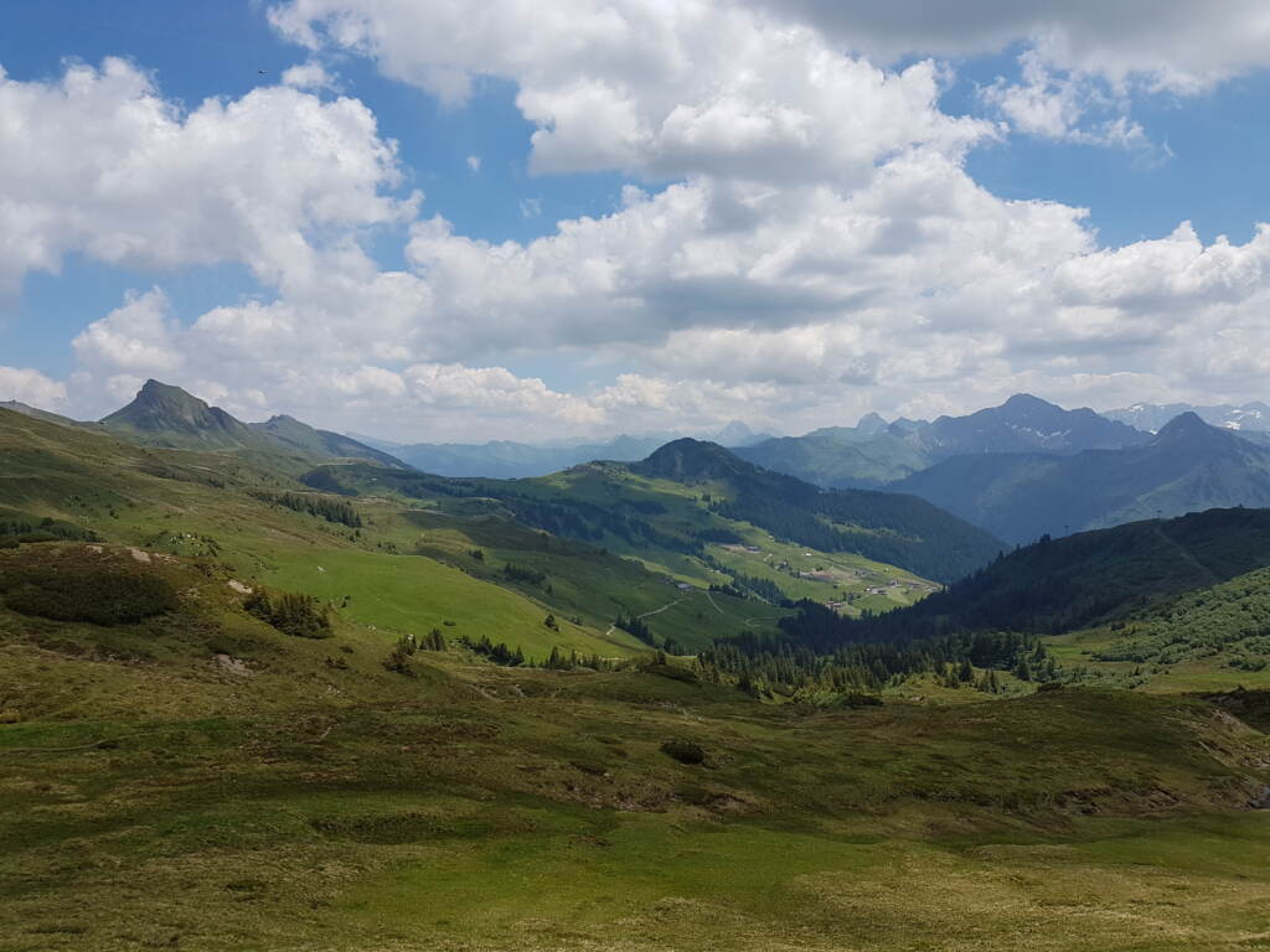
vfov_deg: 53.1
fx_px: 954
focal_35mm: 26
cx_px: 635
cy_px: 476
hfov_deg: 67.3
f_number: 1.7
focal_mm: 4.2
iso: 40
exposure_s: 1/3328
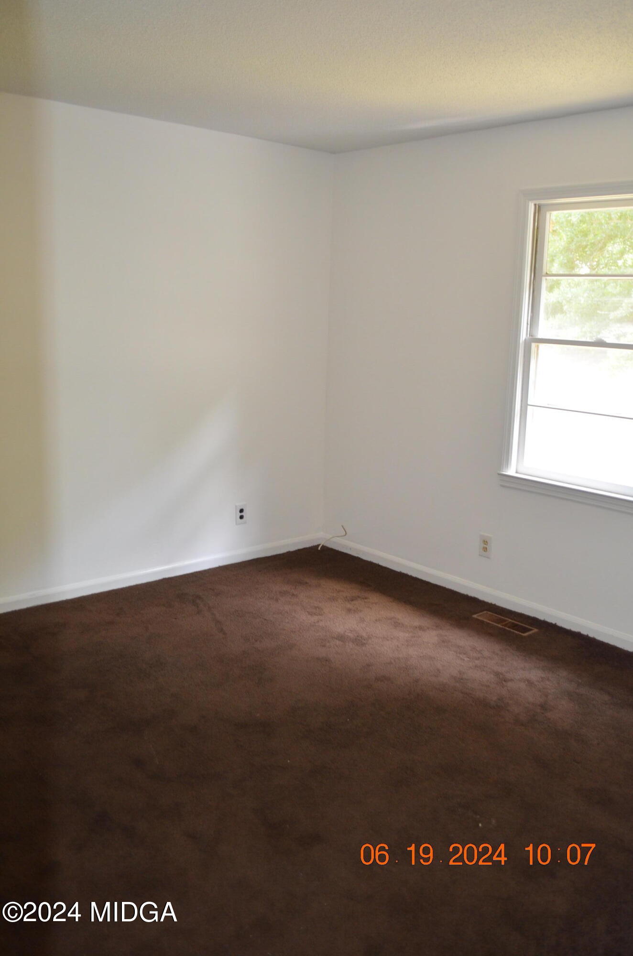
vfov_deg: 62.0
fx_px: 795
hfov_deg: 43.4
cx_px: 316
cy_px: 478
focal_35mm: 30
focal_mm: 20
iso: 1000
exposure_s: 1/60
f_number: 3.8
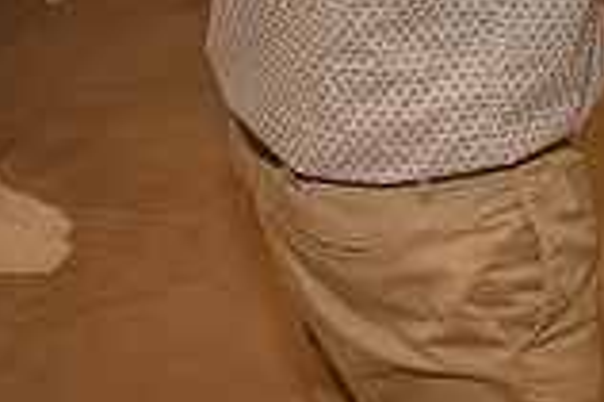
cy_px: -318
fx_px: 1542
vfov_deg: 13.4
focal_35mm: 92
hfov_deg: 20.5
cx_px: 757
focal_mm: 25
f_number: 4
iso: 320
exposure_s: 1/200
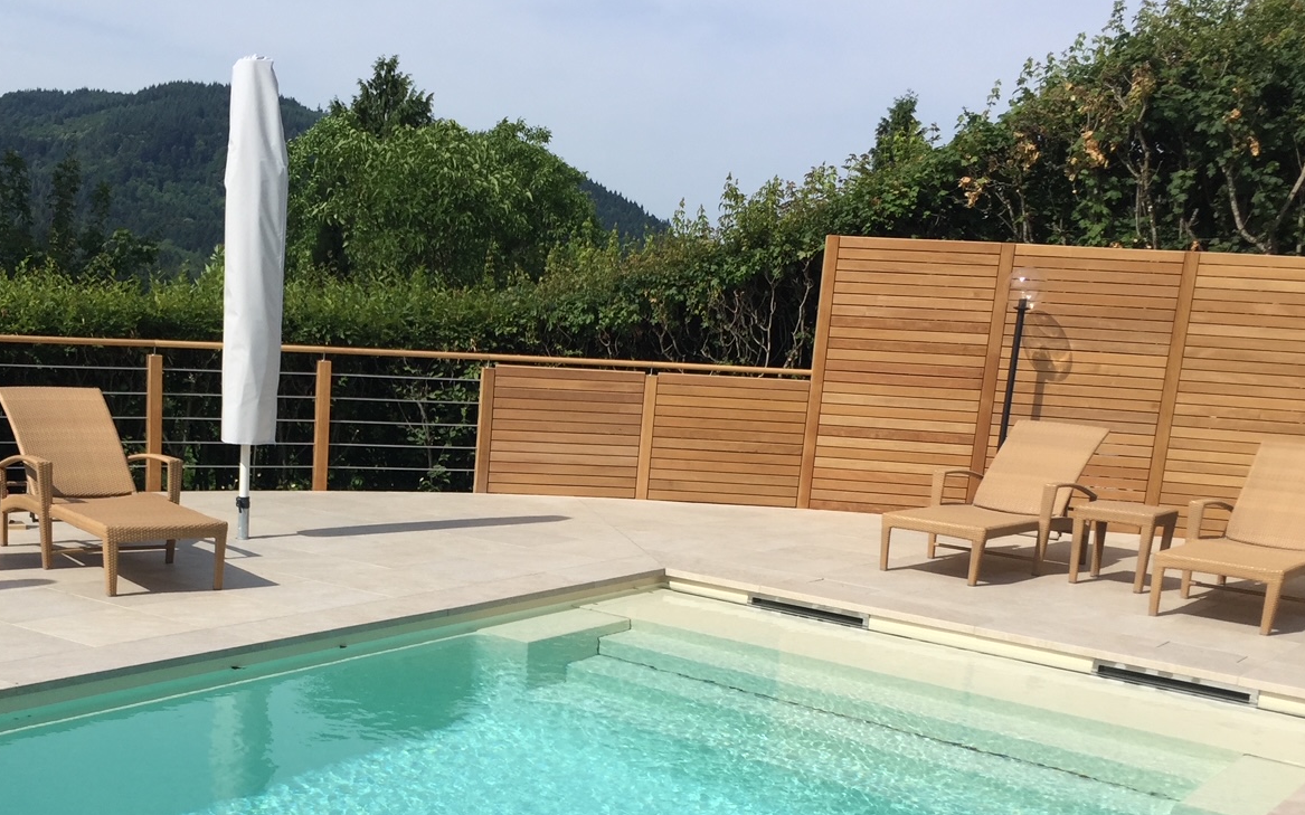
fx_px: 1529
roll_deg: -4.2
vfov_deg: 29.2
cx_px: 457
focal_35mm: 43
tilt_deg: -13.1
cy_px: 646
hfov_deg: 45.7
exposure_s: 1/2639
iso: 32
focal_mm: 4.15
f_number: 2.2
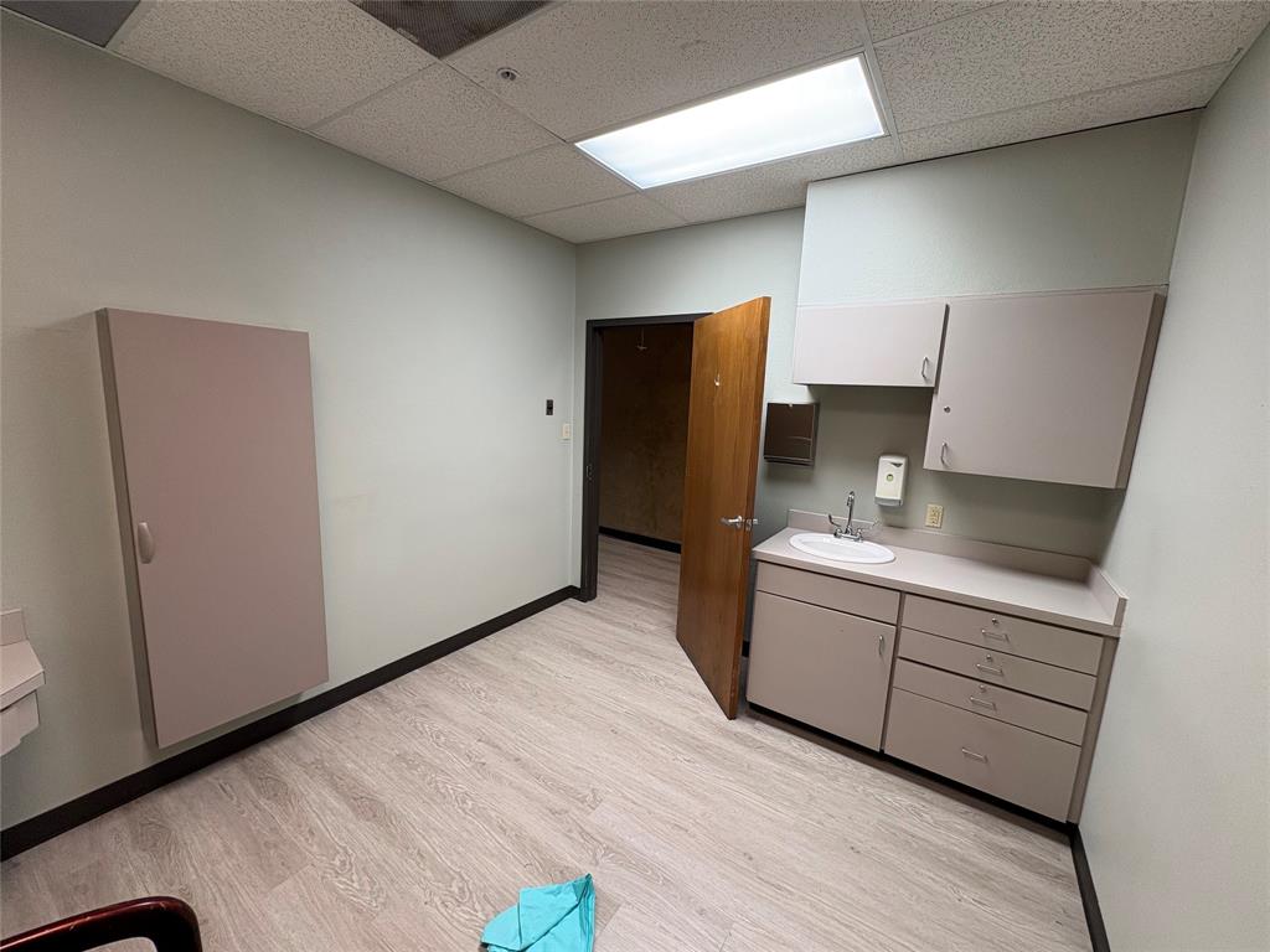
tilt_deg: -9.7
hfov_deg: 102.1
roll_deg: -2.2
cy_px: 476
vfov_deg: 85.7
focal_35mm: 14
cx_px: 635
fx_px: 514
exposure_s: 1/60
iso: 100
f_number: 2.2
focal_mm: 2.22
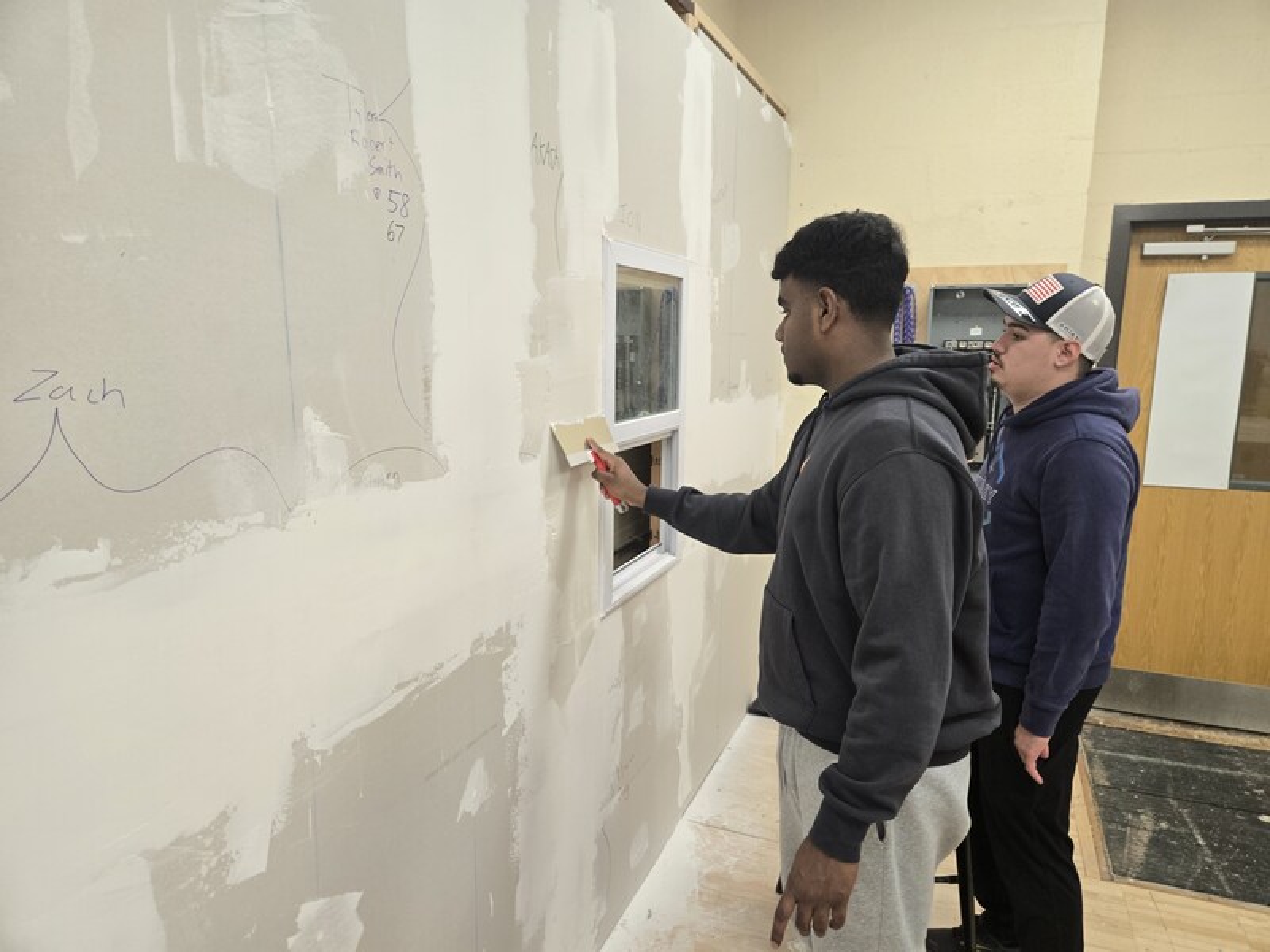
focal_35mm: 23
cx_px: 635
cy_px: 476
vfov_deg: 58.9
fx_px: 844
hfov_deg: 73.9
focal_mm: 5.4
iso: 200
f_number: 1.8
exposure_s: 1/120
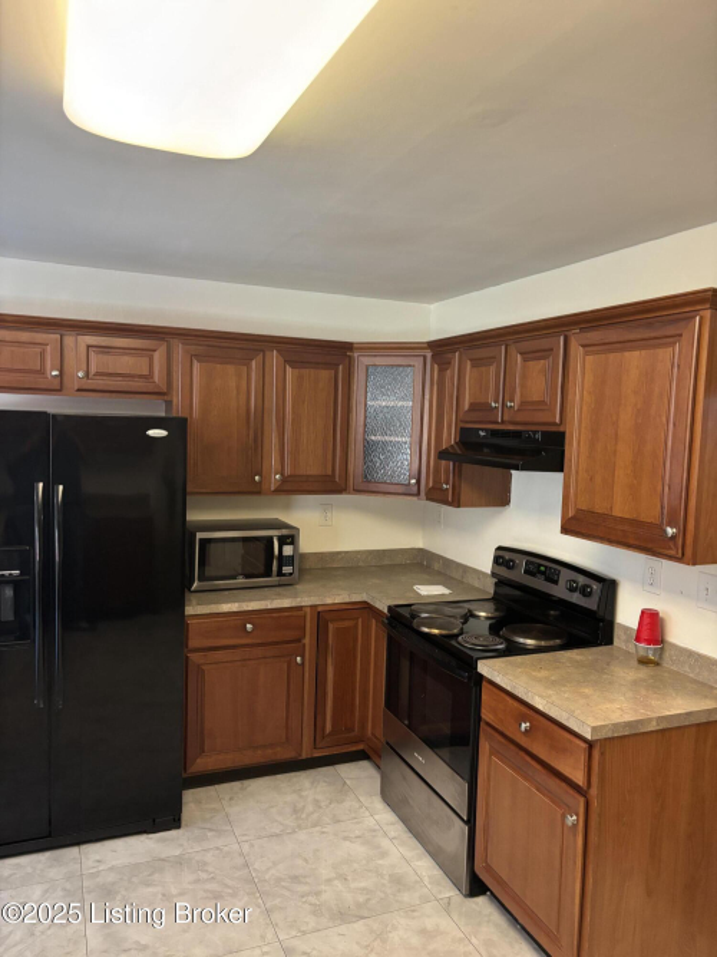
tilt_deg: -5.9
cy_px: 478
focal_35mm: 26
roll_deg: -2.5
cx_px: 358
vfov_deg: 67.3
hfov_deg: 53.0
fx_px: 718
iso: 250
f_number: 1.6
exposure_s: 1/60
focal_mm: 5.96
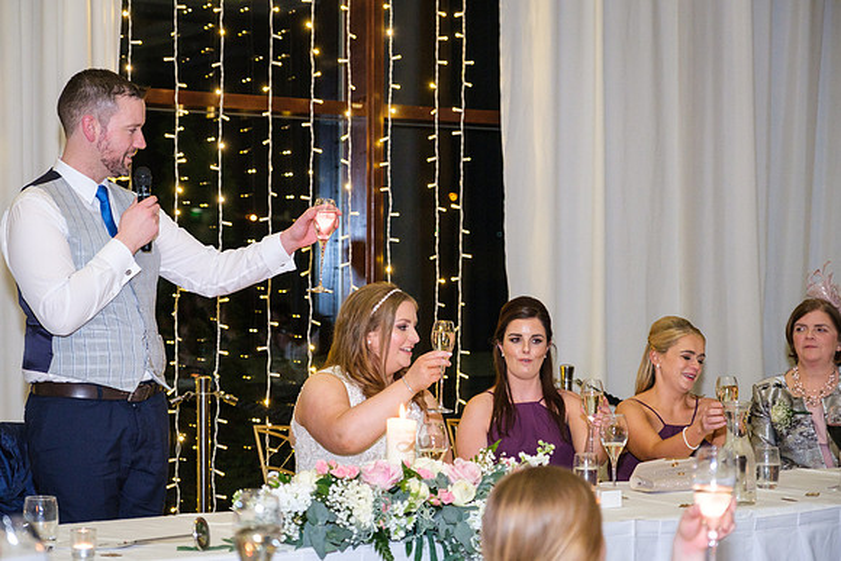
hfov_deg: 26.6
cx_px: 402
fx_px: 1782
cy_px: 293
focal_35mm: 76
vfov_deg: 17.9
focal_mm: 48.5
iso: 1600
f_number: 2.8
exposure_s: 1/160
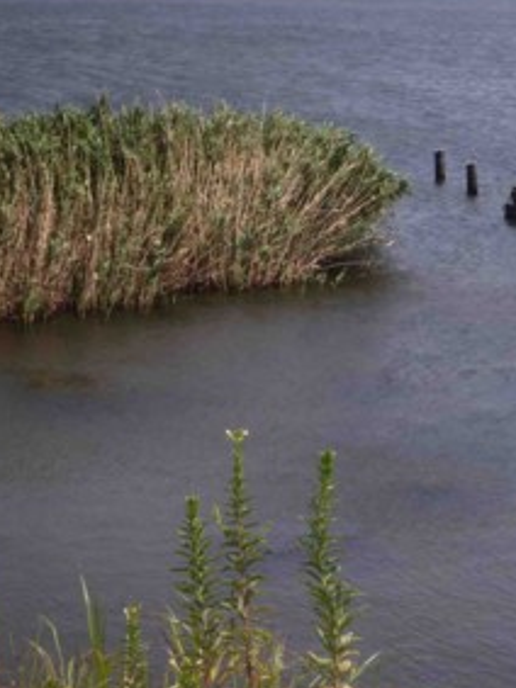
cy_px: 306
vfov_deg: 17.4
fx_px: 2248
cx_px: 518
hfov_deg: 12.9
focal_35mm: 113
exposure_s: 1/400
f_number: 5.4
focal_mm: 12.6
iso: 100
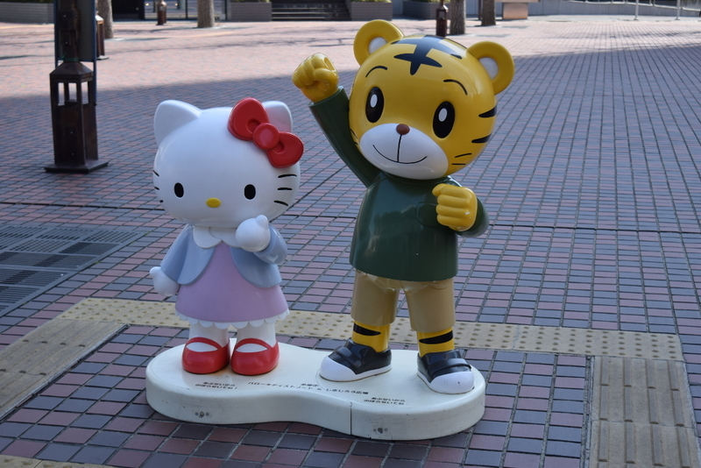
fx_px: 1110
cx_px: 350
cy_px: 234
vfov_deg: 23.8
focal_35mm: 57
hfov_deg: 35.0
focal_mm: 38
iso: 100
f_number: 5.6
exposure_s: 1/320
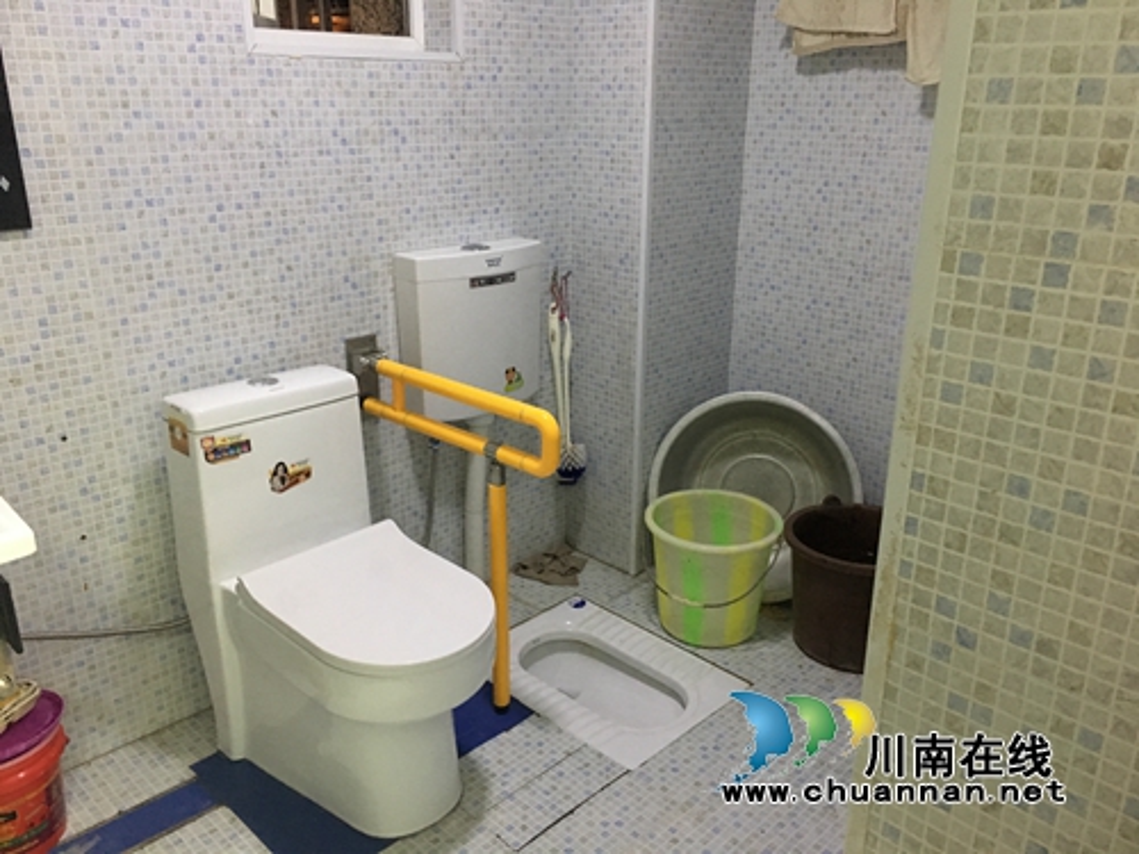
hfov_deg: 61.7
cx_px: 570
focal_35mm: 29
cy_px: 427
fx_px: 954
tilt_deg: -19.4
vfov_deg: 48.2
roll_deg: -1.8
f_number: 2.2
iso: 400
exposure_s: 1/17
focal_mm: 4.15
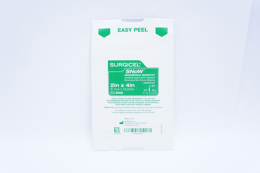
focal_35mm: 30
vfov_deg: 43.5
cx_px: 130
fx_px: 216
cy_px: 86
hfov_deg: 62.0
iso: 1600
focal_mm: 20
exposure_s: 1/100
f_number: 5.6
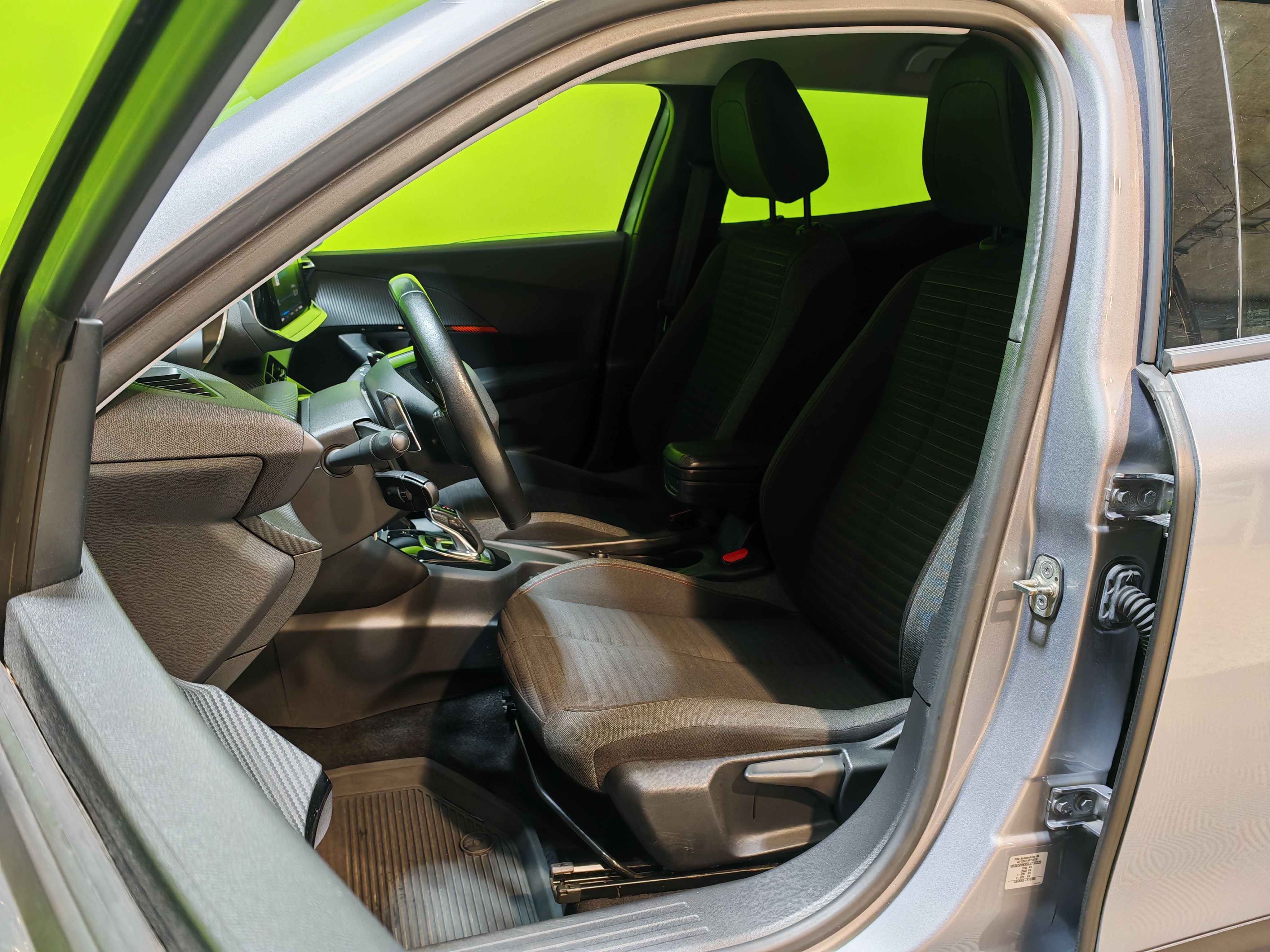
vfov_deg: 51.4
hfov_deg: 65.3
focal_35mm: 27
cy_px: 476
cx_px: 635
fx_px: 991
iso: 80
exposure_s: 1/50
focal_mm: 6.83
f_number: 2
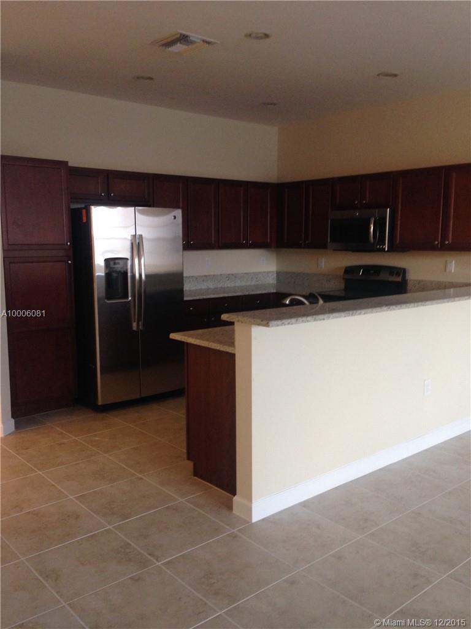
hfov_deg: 42.9
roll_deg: +0.1
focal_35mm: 33
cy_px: 314
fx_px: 599
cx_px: 236
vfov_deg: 55.4
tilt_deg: -5.3
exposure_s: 1/20
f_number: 2.4
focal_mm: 4.12
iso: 125
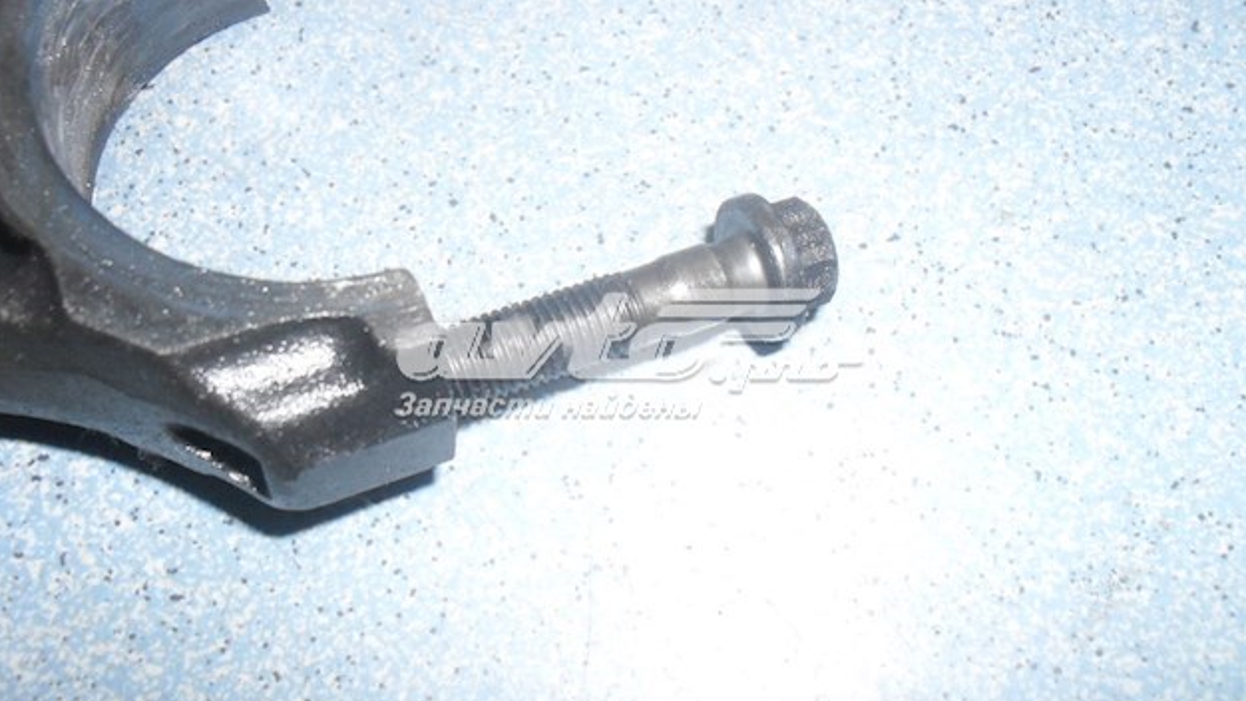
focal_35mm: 39
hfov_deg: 51.6
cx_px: 623
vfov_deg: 30.4
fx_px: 1288
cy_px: 349
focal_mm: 6.3
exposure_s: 1/45
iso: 200
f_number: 3.2
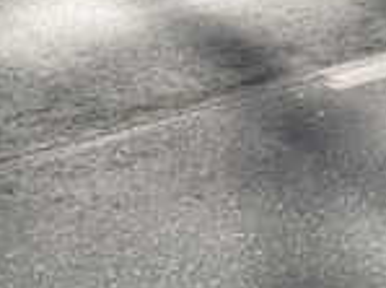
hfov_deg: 11.3
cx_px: 987
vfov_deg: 9.5
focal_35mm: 140
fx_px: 1557
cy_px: -379
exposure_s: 1/2364
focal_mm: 5.96
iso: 50
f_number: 1.6
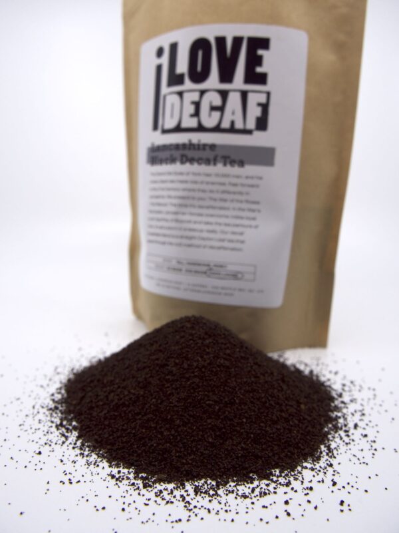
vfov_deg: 71.6
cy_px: 266
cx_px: 200
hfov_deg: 56.8
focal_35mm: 24
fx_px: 369
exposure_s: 1/320
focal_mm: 12
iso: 200
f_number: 5
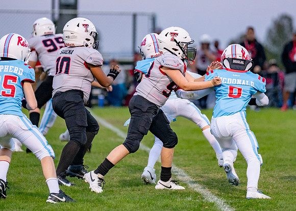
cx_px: 170
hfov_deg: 6.9
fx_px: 2447
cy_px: 83
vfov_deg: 4.9
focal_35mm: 291
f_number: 2.8
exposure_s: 1/1000
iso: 2500
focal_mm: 200
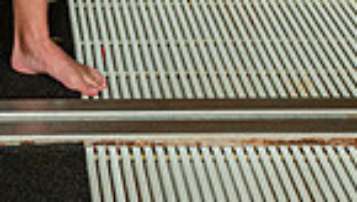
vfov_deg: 7.9
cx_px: 0
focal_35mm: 143
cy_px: -288
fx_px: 1355
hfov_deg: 14.8
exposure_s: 1/250
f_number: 7.1
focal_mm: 44
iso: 800
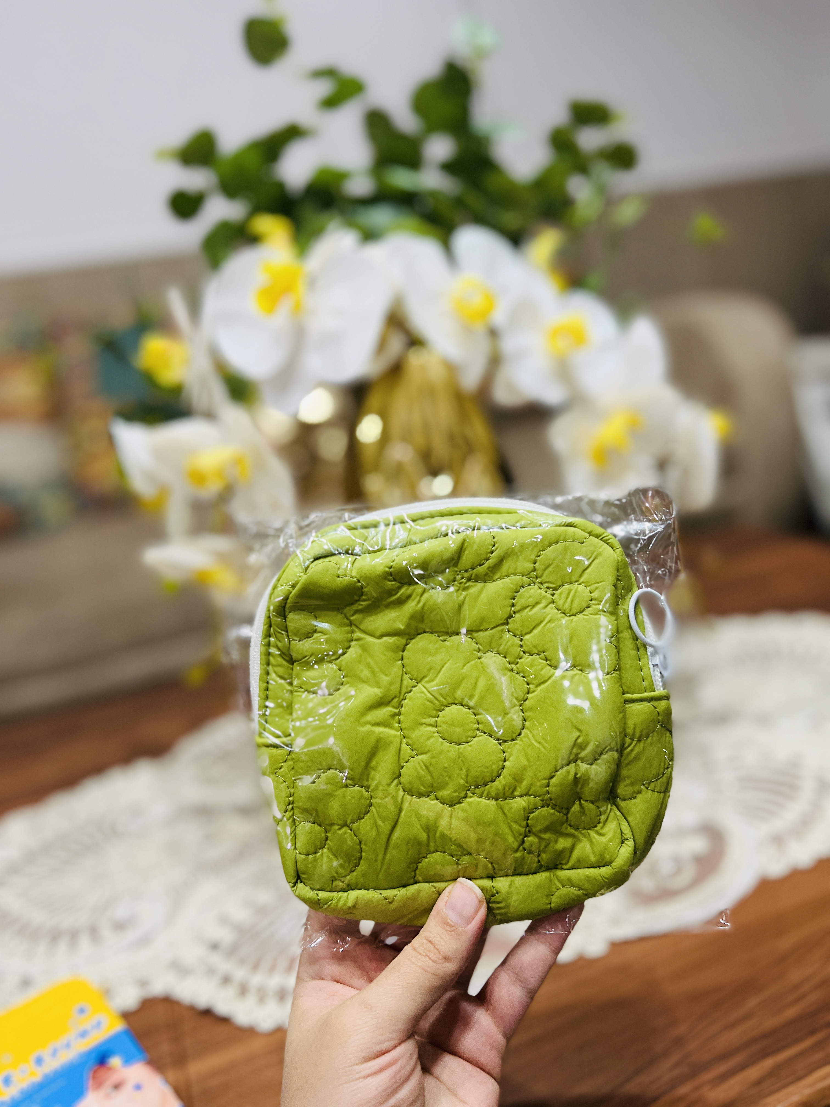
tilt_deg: -16.7
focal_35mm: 26
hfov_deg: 53.1
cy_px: 554
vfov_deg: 67.3
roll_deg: +8.7
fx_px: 831
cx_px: 415
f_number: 1.5
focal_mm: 5.7
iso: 160
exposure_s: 1/50
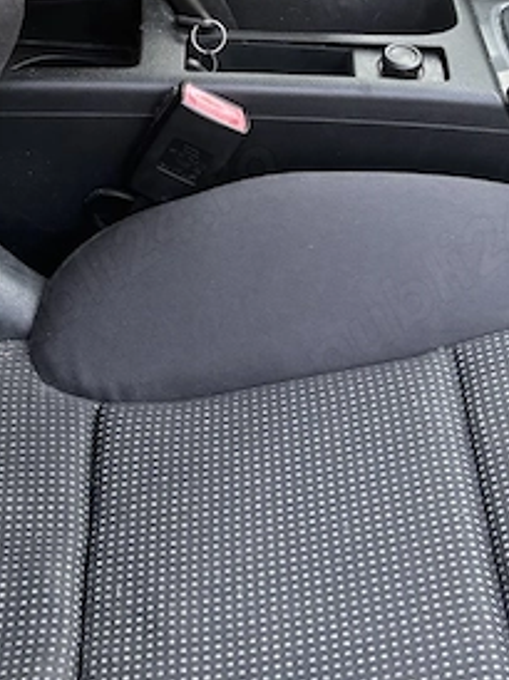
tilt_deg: -36.1
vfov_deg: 24.3
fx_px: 1492
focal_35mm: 76
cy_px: -35
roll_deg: -5.1
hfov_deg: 19.3
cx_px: 291
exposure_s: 1/60
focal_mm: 5.96
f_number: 1.6
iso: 160
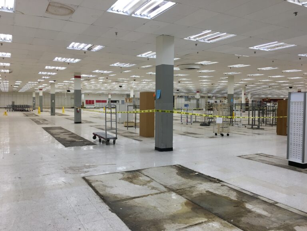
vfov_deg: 48.2
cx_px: 154
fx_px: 257
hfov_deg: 61.7
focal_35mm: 29
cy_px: 116
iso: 25
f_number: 2.2
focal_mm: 4.15
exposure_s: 1/40
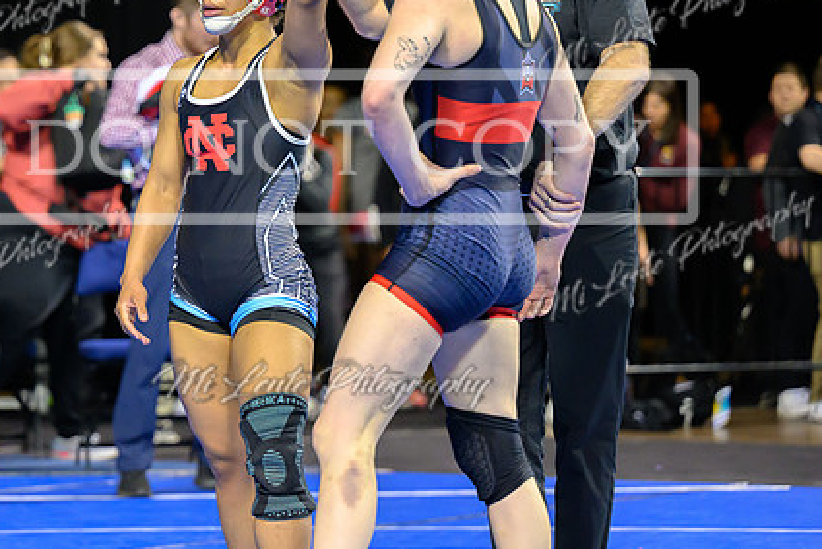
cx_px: 154
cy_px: 134
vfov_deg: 6.7
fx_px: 4659
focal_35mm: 204
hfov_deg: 10.1
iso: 3200
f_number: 2.8
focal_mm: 115
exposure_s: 1/800
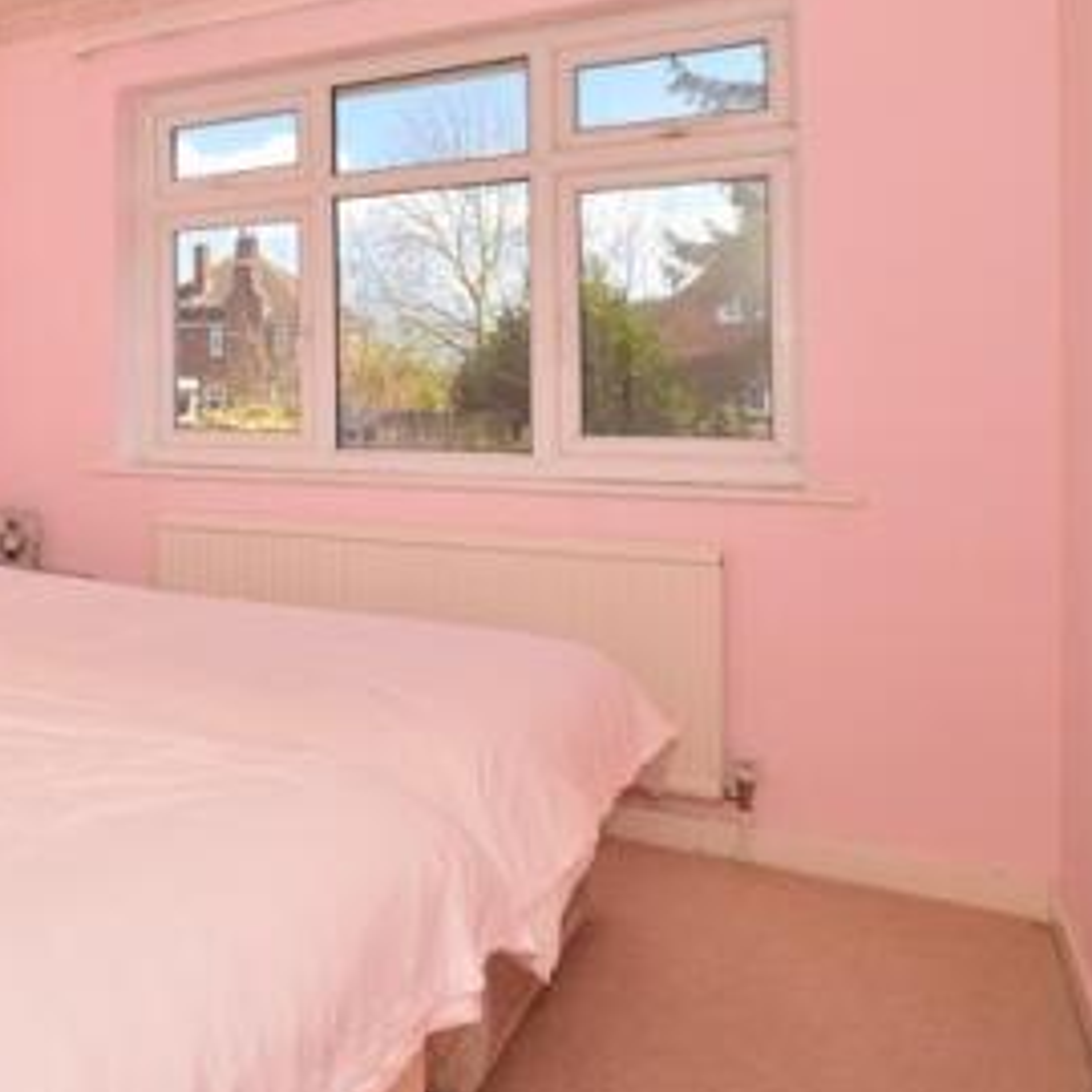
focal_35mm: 31
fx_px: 1106
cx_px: -85
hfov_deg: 42.4
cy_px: 386
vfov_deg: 51.8
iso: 400
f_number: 18
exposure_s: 1/200
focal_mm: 10
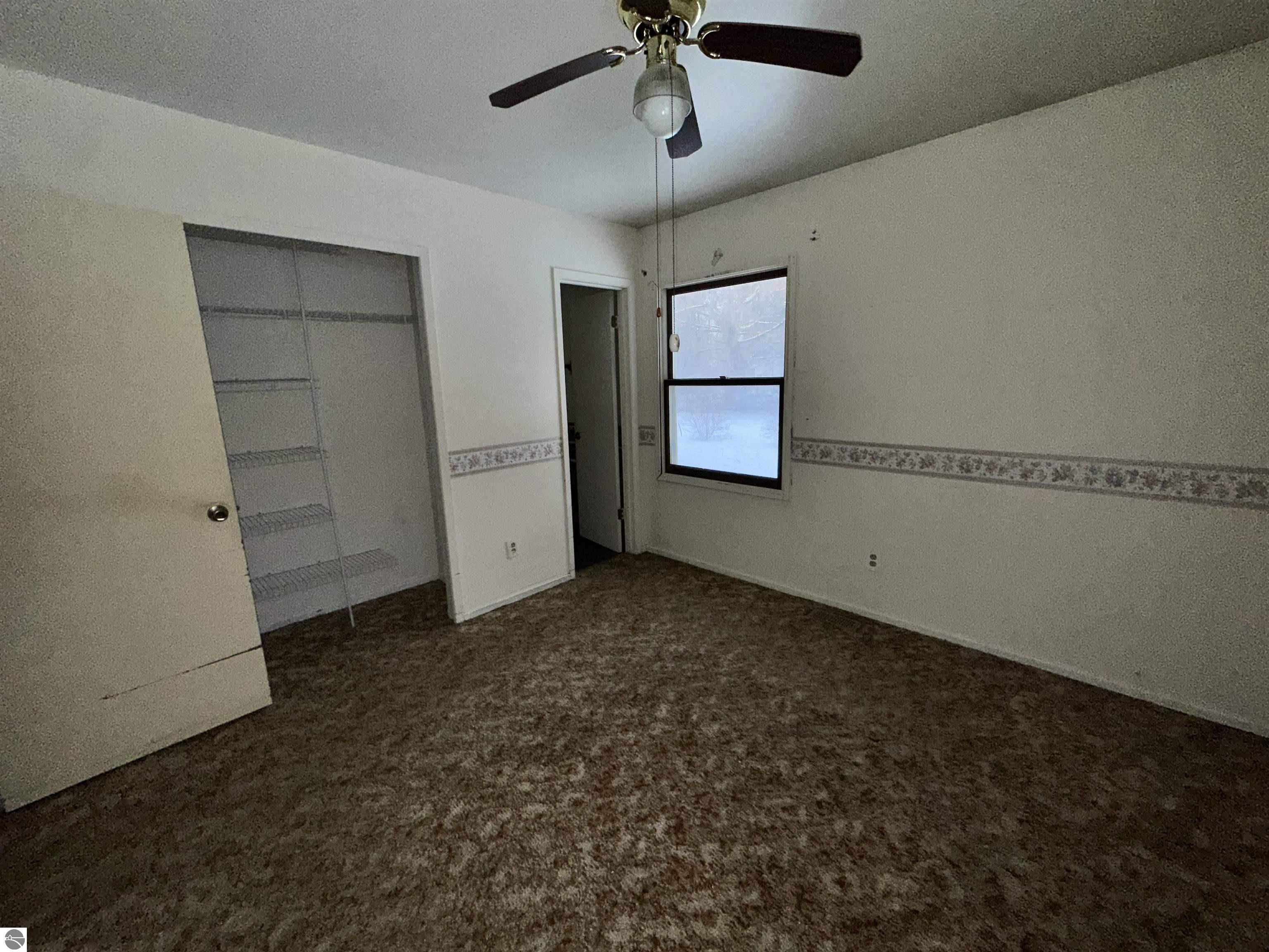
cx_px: 634
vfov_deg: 85.7
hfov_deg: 102.1
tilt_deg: -10.8
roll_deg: +0.6
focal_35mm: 14
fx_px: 513
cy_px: 476
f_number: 2.2
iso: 80
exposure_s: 1/76
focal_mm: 2.22
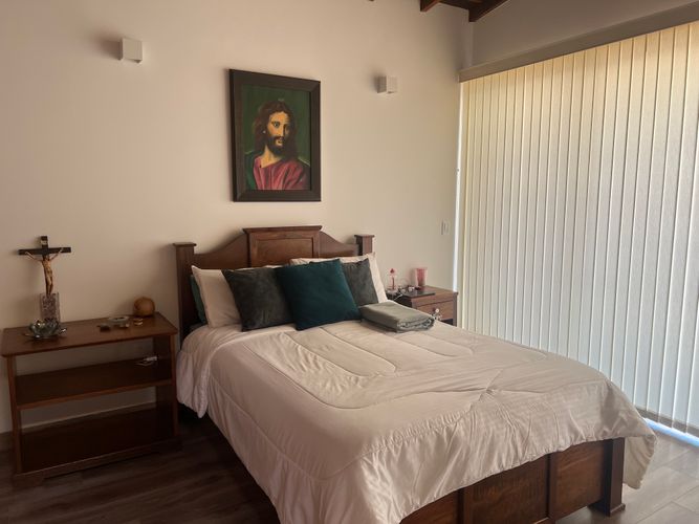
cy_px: 262
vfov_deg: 53.0
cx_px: 350
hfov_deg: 67.3
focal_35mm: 26
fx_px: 525
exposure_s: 1/121
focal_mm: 5.7
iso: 80
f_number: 1.5
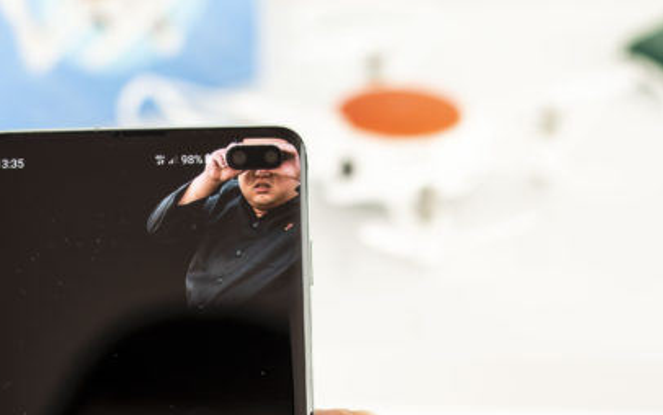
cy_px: 453
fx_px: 1627
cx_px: 170
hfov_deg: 22.8
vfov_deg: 14.2
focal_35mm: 90
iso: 100
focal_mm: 35
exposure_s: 1/80
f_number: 2.8
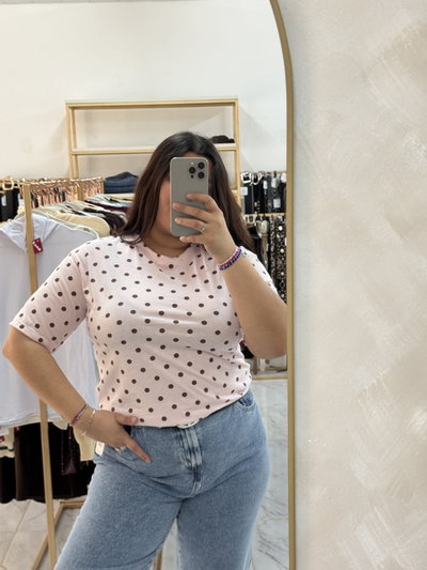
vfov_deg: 39.6
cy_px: 285
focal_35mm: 48
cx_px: 214
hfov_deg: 30.3
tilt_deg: -6.2
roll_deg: +2.4
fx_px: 789
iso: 125
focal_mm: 6.76
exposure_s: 1/50
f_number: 1.78
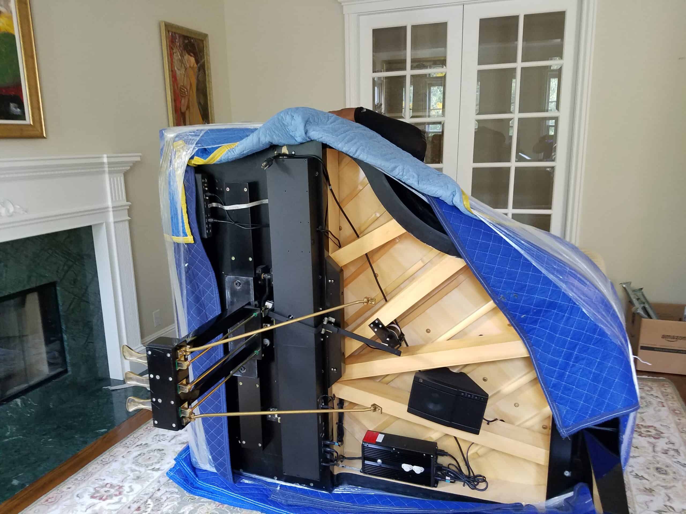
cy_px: 257
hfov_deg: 67.3
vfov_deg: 53.1
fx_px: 515
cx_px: 343
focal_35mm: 26
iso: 200
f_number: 1.7
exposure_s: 1/16
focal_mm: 4.2
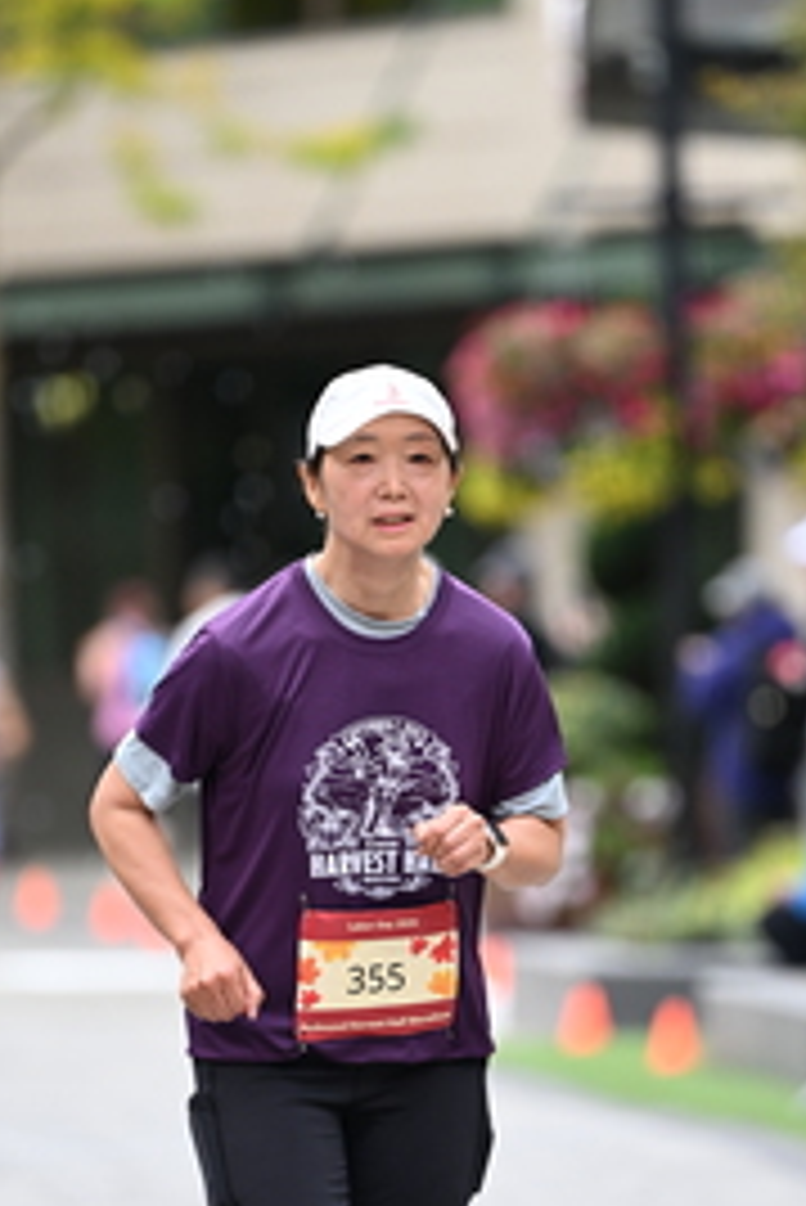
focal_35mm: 411
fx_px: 13784
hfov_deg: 3.3
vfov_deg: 5.0
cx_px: 403
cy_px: 693
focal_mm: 200
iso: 640
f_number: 2.8
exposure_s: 1/2000
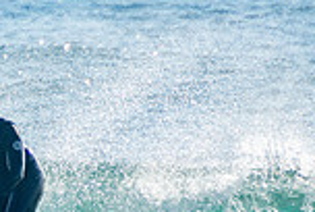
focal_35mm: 2284
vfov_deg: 0.6
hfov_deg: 0.9
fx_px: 20024
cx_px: -29
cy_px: 244
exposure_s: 1/1250
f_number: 5.6
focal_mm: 400
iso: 180
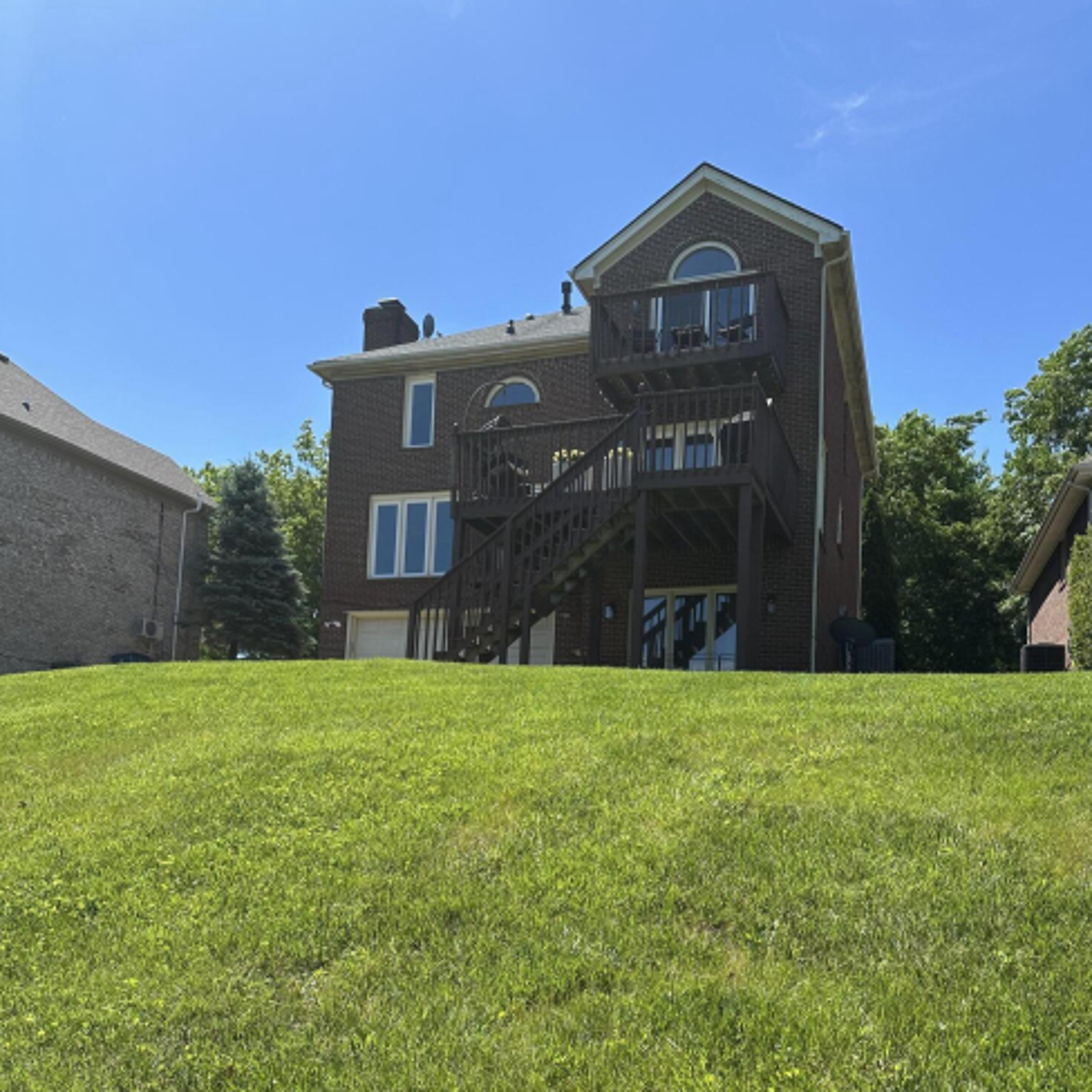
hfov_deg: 55.6
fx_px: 1035
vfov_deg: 54.6
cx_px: 557
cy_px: 719
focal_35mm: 29
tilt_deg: +6.3
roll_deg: -2.2
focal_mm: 6.86
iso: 80
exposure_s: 1/2967
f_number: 1.78
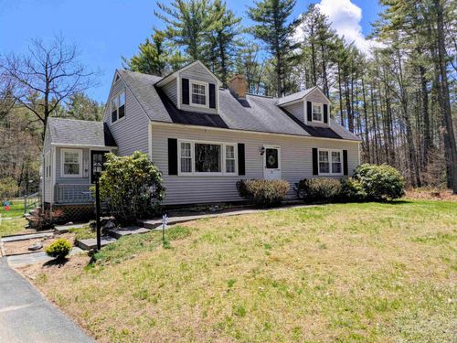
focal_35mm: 25
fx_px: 330
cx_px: 228
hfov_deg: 69.4
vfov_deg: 54.9
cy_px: 172
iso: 52
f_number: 1.89
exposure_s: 1/2294
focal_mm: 5.43
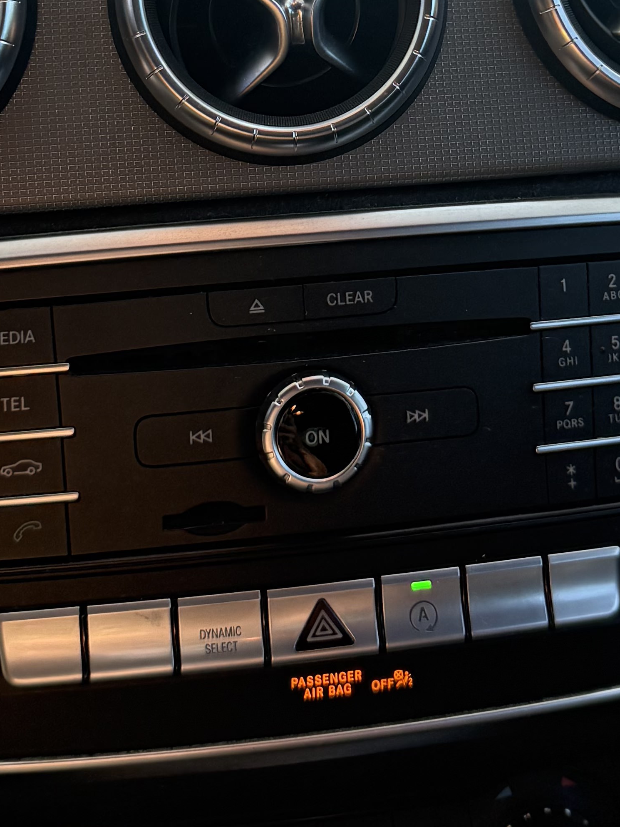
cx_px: 376
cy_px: 0
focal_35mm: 69
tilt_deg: -15.9
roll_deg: +2.9
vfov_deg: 26.6
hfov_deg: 21.3
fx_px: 1648
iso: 200
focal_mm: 6.76
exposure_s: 1/155
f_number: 1.78
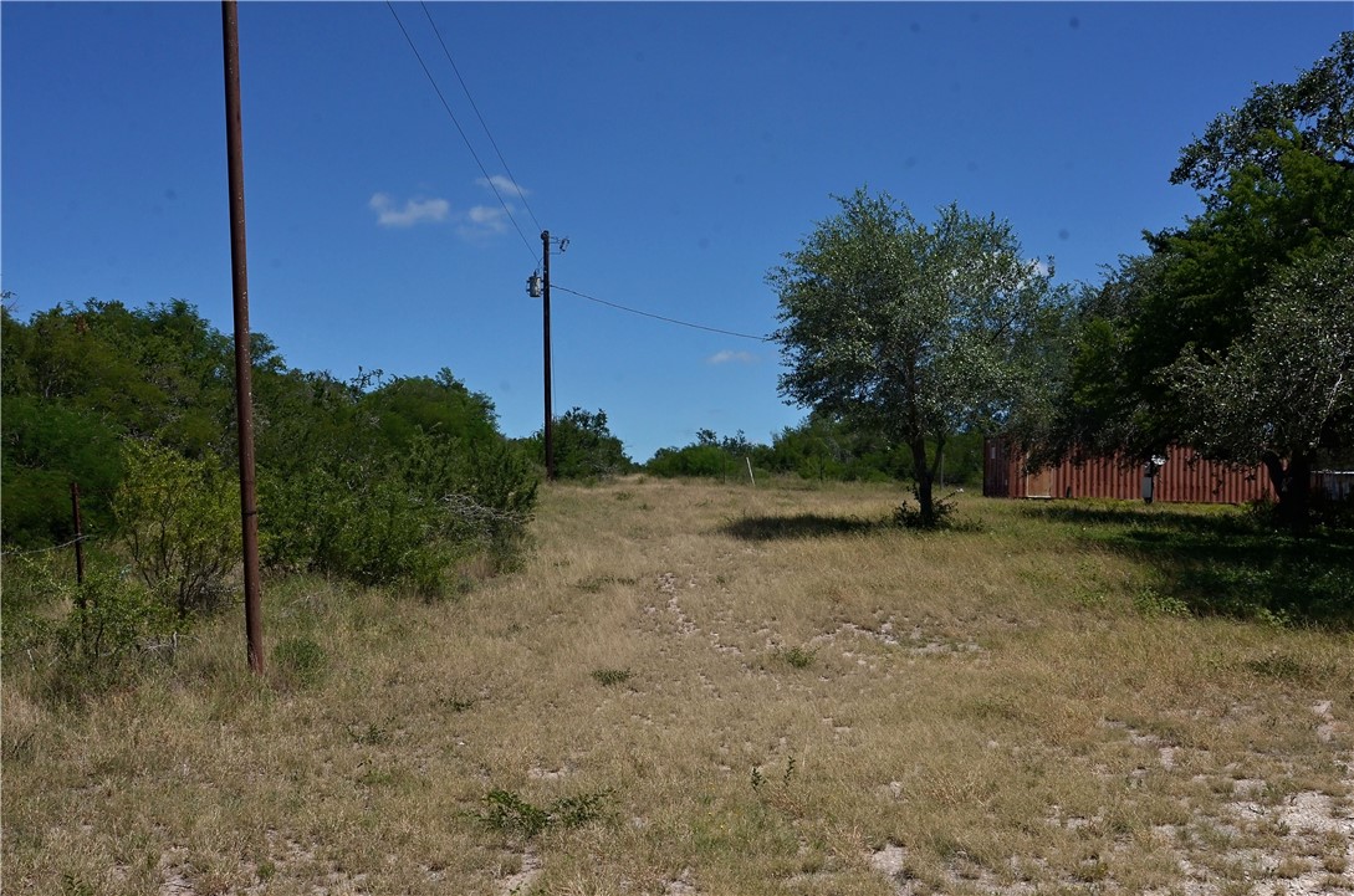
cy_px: 448
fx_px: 1351
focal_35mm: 36
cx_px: 677
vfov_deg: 36.7
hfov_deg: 53.2
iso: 250
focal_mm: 24
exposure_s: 1/800
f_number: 10
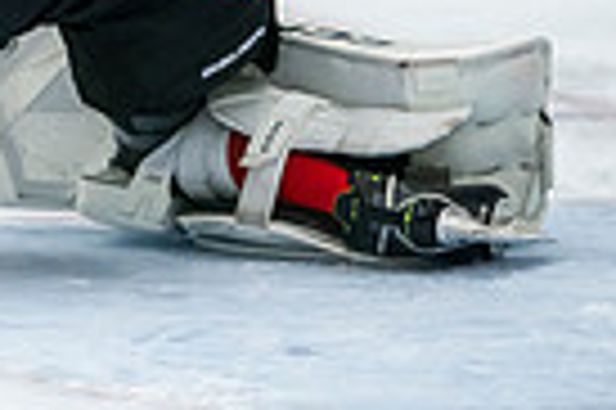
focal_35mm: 624
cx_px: -400
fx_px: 10665
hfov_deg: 3.3
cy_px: -450
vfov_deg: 2.2
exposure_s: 1/640
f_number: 3.2
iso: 2000
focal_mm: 140
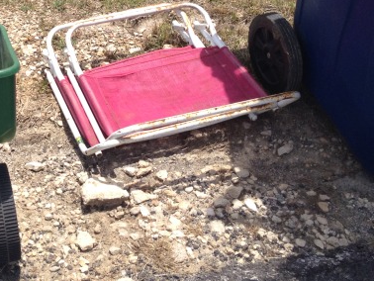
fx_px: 800
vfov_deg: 19.8
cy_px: 69
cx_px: 42
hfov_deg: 25.5
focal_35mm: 74
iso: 50
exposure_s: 1/1381
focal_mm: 4.28
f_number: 2.4
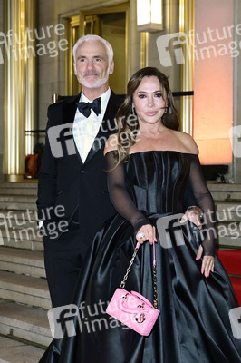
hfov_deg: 30.5
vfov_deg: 44.5
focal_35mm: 44
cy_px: 182
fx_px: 443
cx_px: 120
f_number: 3.5
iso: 5000
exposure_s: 1/200
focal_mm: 44
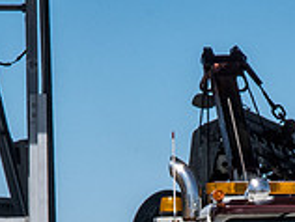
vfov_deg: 3.2
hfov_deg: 4.2
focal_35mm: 470
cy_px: 284
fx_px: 4011
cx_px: 291
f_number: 20
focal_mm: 66
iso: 400
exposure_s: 1/400
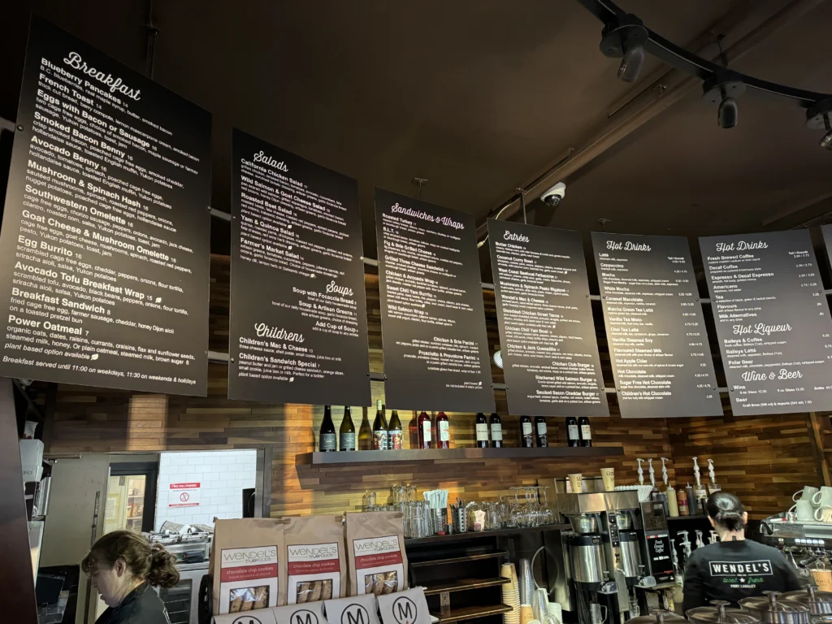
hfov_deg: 71.6
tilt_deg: +15.4
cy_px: 312
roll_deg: +2.7
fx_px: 577
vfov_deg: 56.8
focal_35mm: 24
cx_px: 416
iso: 500
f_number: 1.78
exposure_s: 1/60
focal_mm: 6.86
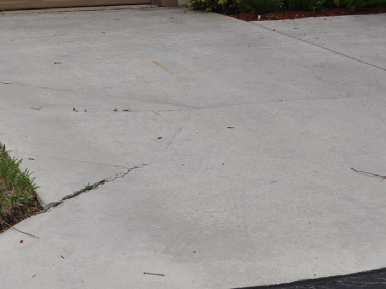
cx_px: 168
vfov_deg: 14.0
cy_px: -80
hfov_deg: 19.3
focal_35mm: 102
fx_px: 1137
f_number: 7.1
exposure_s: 1/200
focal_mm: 24
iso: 200
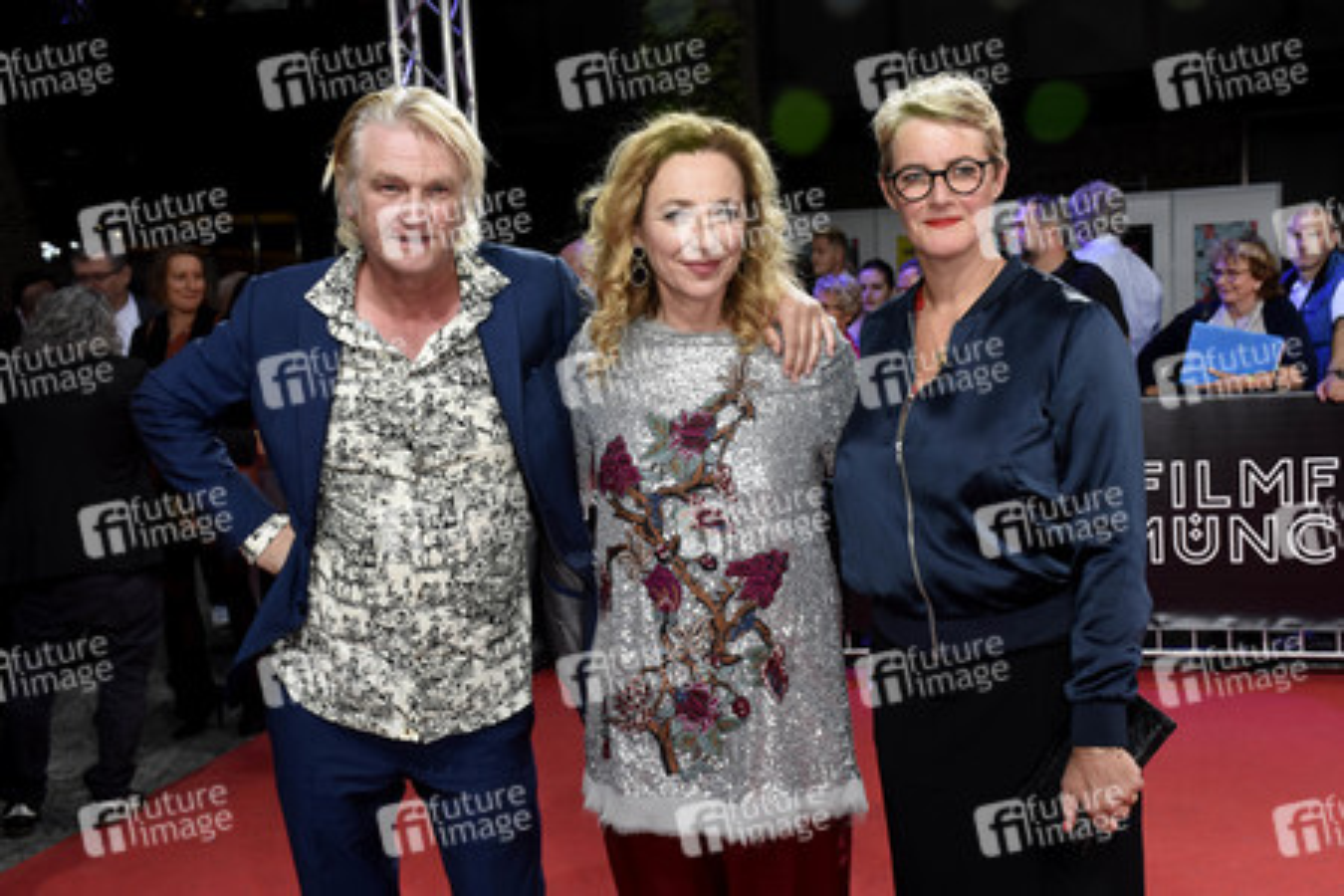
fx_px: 1680
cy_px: 448
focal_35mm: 45
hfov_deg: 43.6
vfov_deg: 29.9
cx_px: 672
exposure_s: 1/160
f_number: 6.3
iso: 500
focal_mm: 30
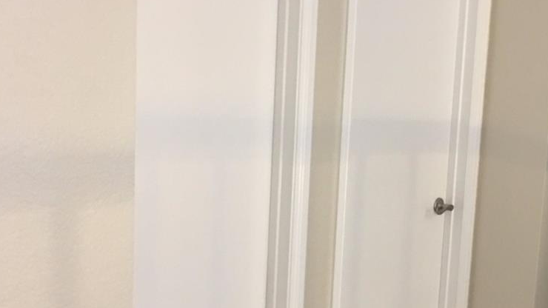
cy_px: 222
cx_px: 415
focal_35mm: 64
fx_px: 930
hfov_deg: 32.2
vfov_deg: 18.7
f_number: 2.2
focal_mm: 4.15
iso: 50
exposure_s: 1/4
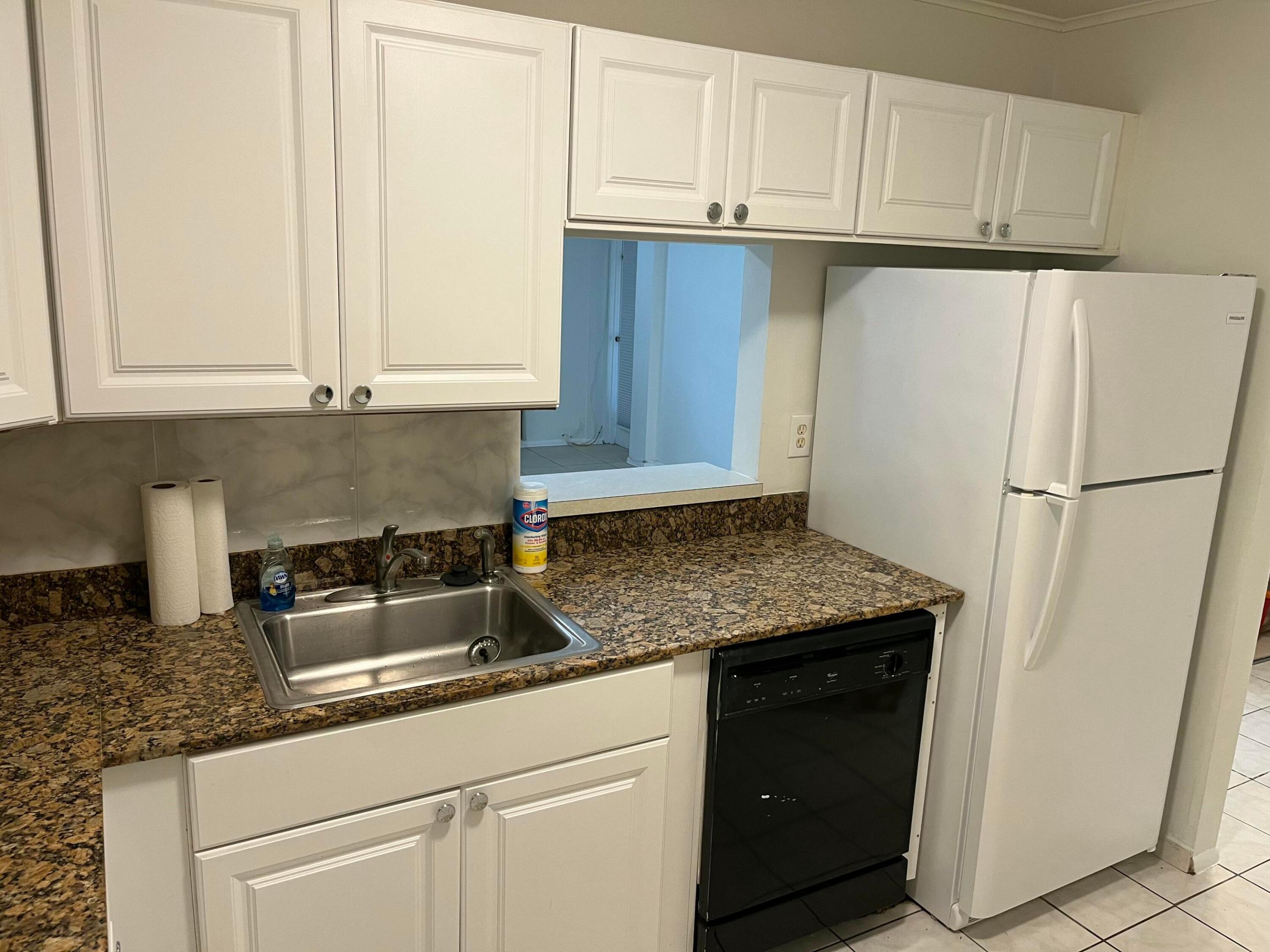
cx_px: 635
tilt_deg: -13.5
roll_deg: -2.8
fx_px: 954
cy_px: 476
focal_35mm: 26
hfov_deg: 67.3
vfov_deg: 53.1
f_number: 1.6
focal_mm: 5.1
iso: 125
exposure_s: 1/60
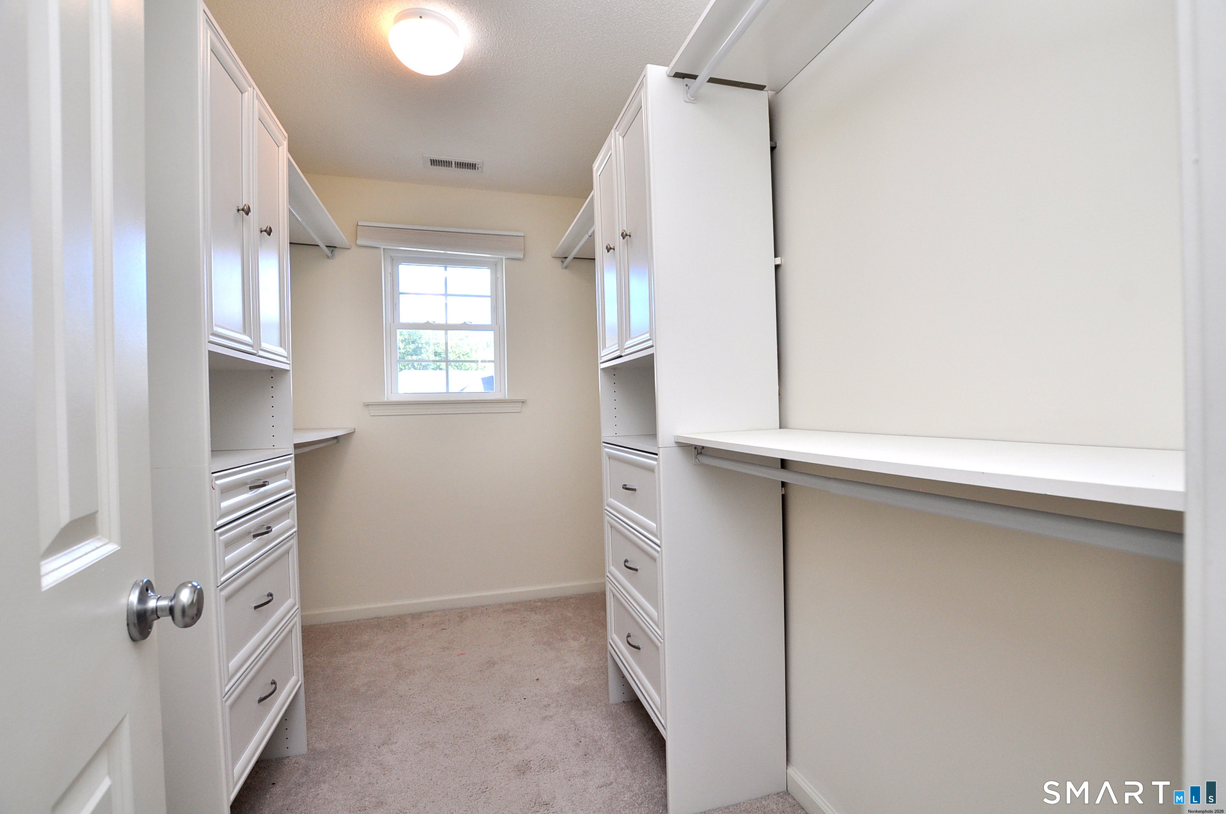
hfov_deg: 100.5
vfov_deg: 77.2
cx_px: 613
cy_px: 407
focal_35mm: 15
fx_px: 510
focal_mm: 10
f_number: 6.3
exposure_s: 1/60
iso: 320
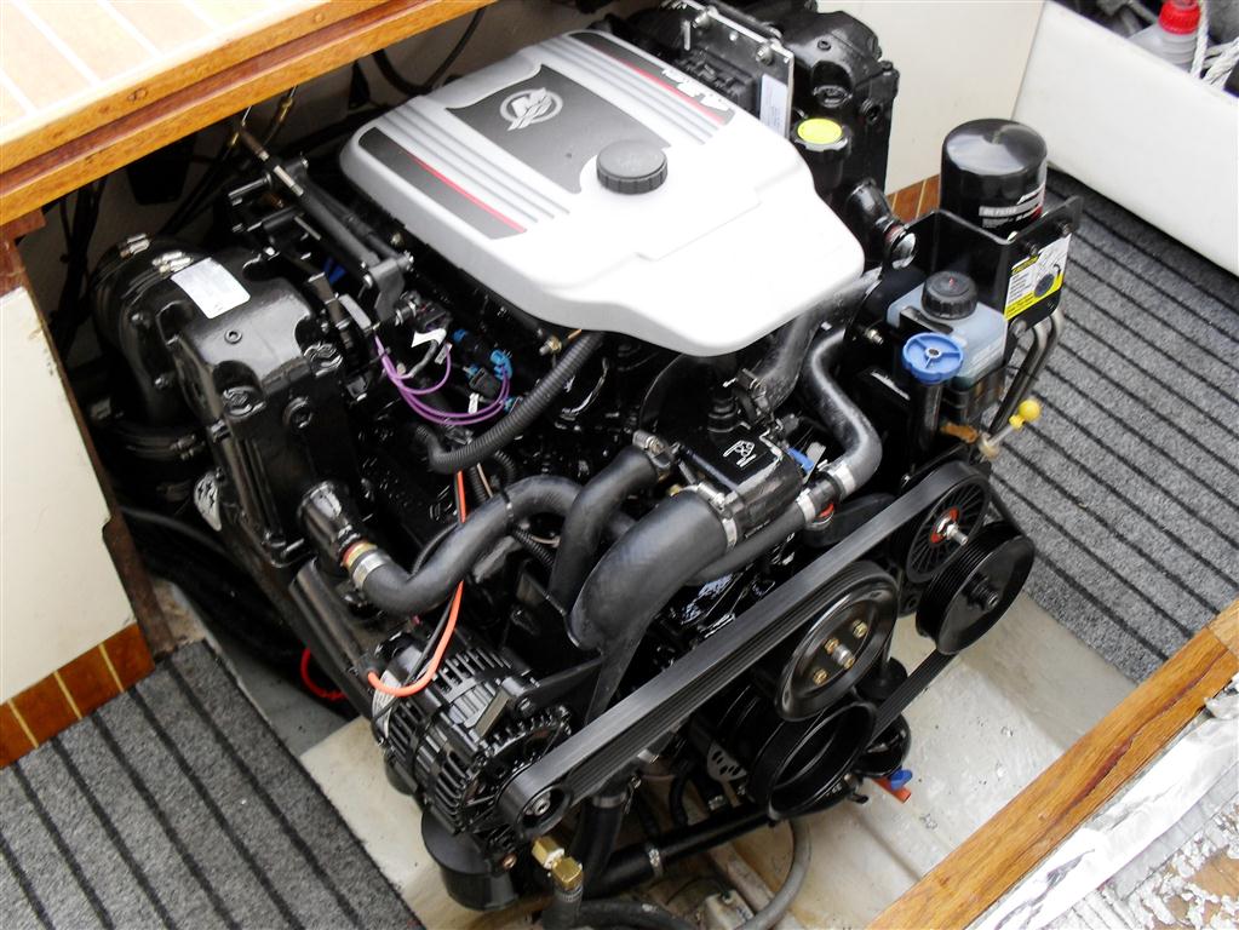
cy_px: 465
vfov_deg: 40.7
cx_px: 620
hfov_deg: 52.6
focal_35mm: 35
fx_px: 1253
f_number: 3.2
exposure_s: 1/45
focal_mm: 6.3
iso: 100
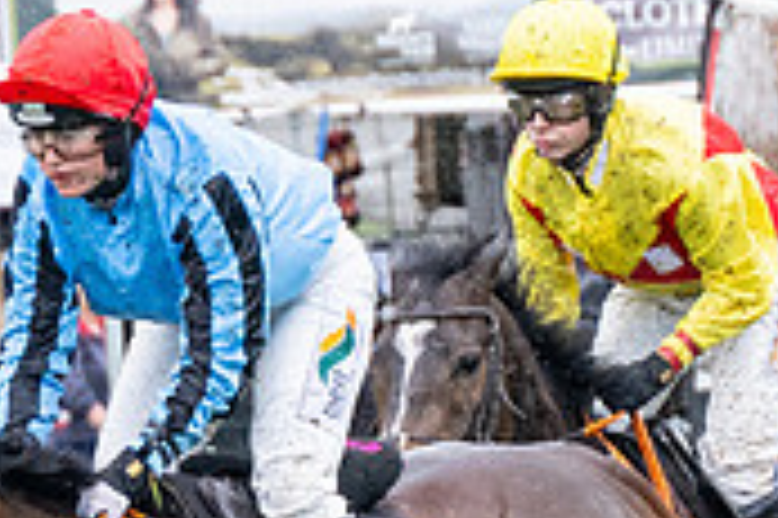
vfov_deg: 2.0
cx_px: 424
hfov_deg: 3.0
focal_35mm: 697
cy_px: 617
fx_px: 15048
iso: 1000
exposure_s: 1/1000
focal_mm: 98
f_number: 4
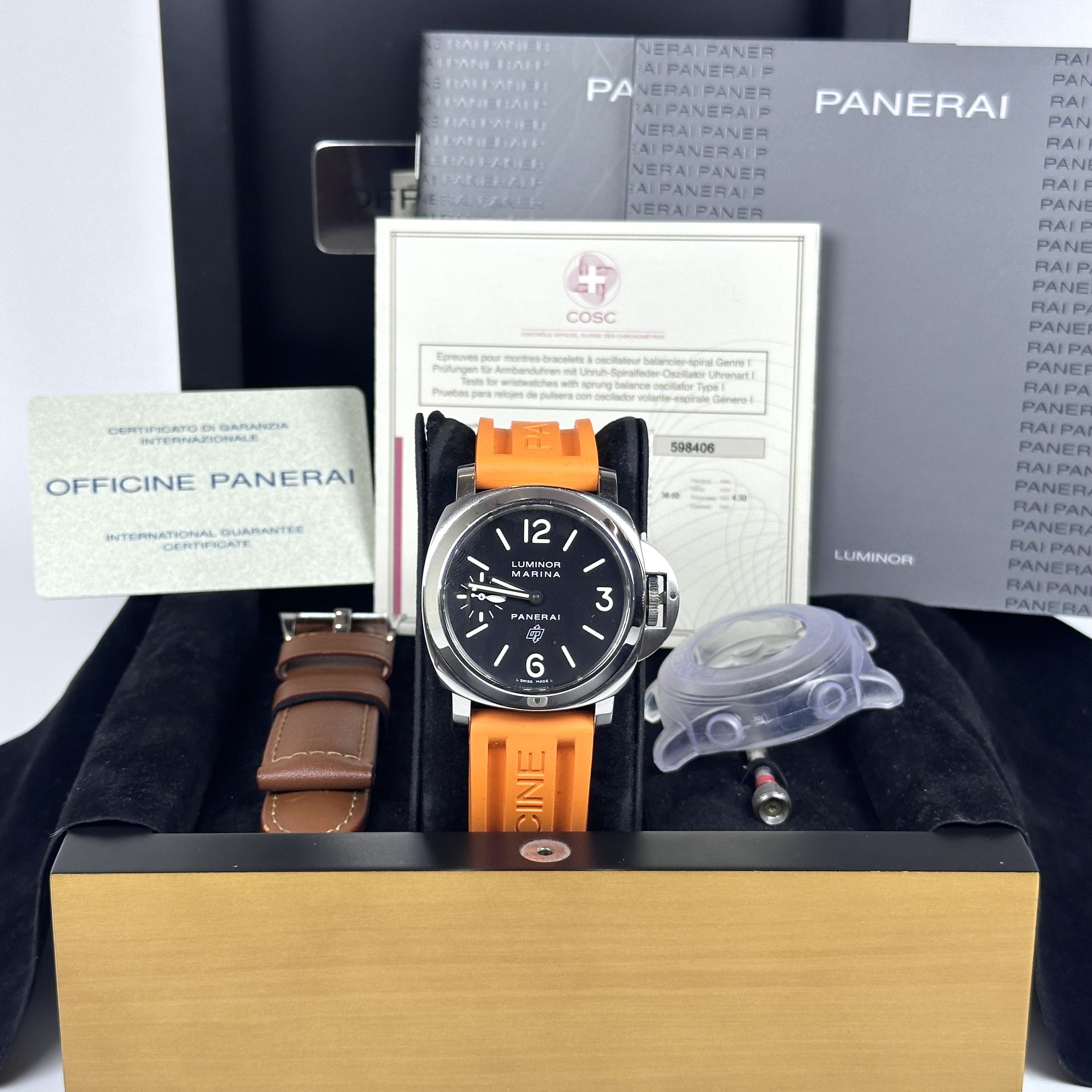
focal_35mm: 57
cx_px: 545
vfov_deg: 30.0
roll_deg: -2.4
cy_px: 534
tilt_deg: -18.1
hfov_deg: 30.0
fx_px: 2034
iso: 64
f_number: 1.78
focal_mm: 6.86
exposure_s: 1/120
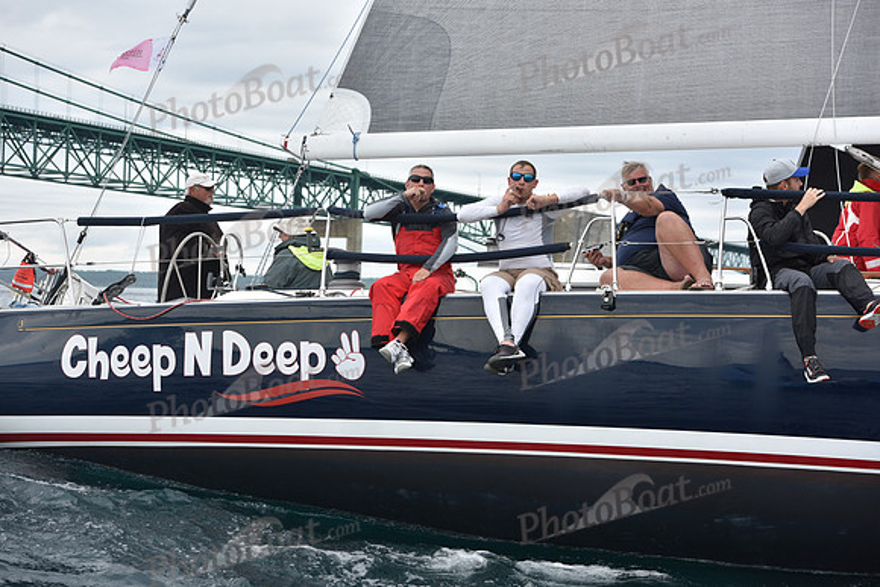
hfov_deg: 28.8
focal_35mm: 70
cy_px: 294
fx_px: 1711
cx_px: 440
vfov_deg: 19.5
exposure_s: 1/800
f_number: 5
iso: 250
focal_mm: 70
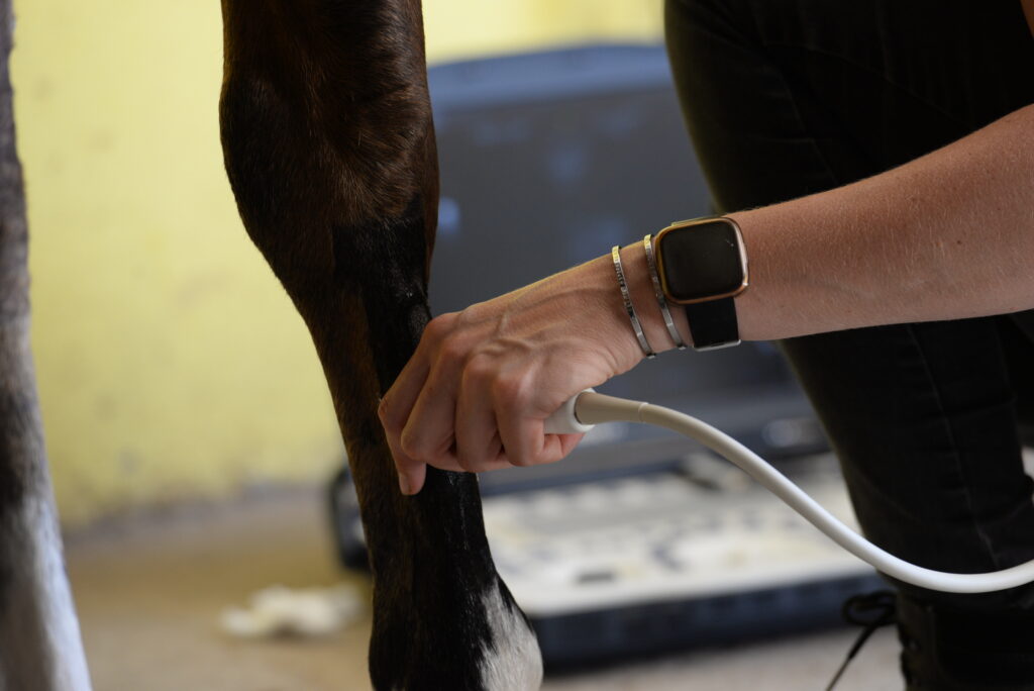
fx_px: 5747
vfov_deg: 6.9
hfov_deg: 10.3
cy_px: 346
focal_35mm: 200
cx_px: 517
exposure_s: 1/160
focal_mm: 200
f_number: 4.5
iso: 1000
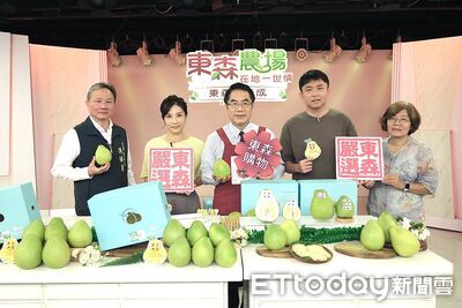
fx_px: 398
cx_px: 231
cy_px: 154
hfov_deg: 60.3
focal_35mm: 31
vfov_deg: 42.4
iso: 320
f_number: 2.8
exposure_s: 1/200
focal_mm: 20.6
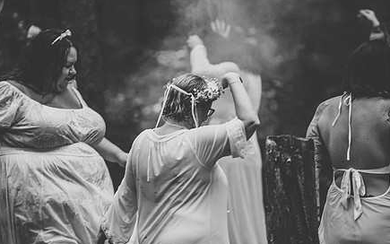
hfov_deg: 8.8
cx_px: 178
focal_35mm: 238
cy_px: 143
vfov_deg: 5.5
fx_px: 2530
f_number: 2.8
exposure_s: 1/160
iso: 1000
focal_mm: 175
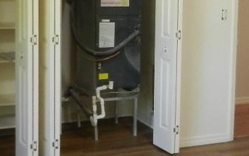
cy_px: 37
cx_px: 136
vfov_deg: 16.5
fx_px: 537
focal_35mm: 79
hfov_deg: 26.1
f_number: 3.5
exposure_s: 1/25
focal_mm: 4.5
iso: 400
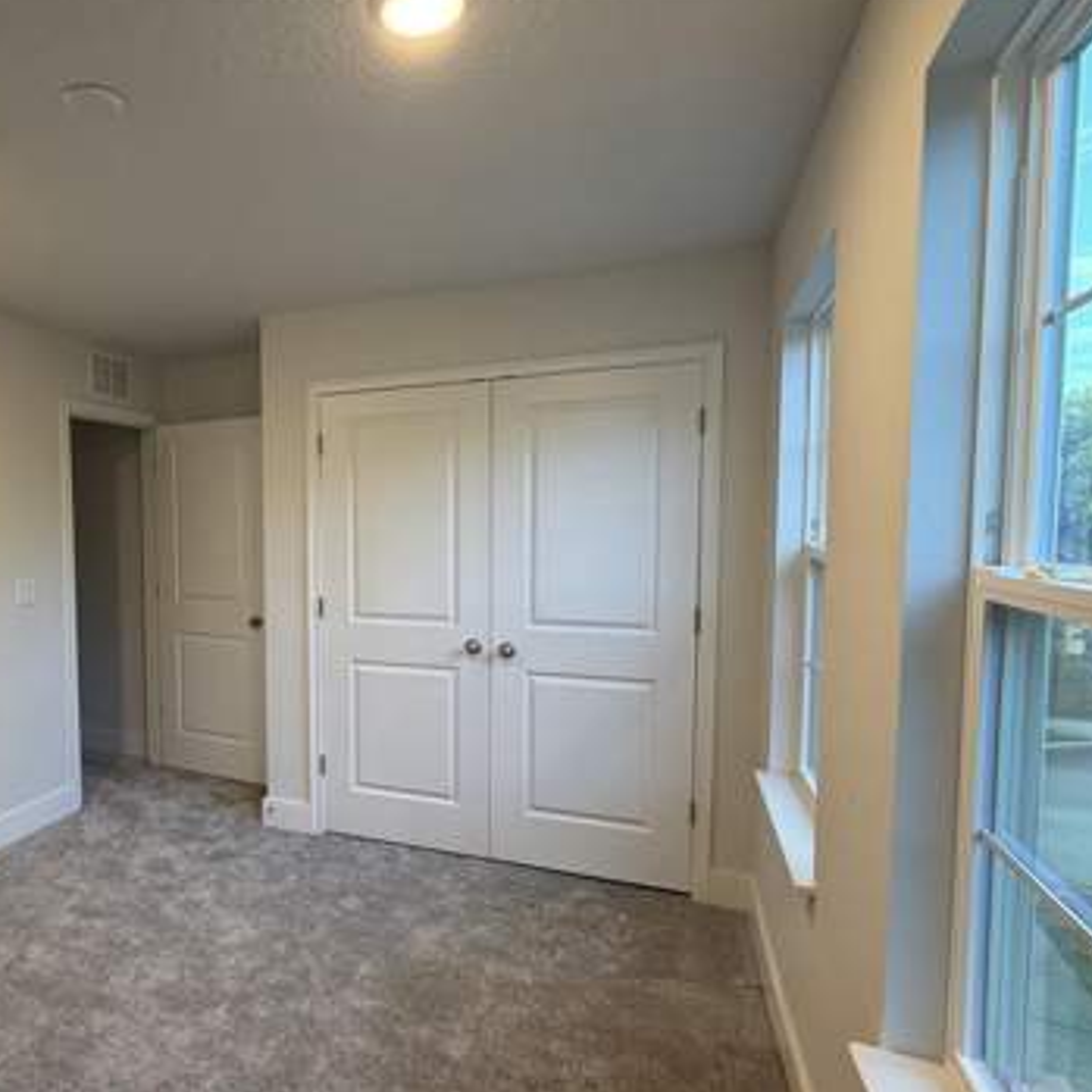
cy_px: 541
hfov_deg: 83.3
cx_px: 460
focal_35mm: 17
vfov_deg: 84.0
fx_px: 607
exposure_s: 1/60
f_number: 2.2
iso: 200
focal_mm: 2.22
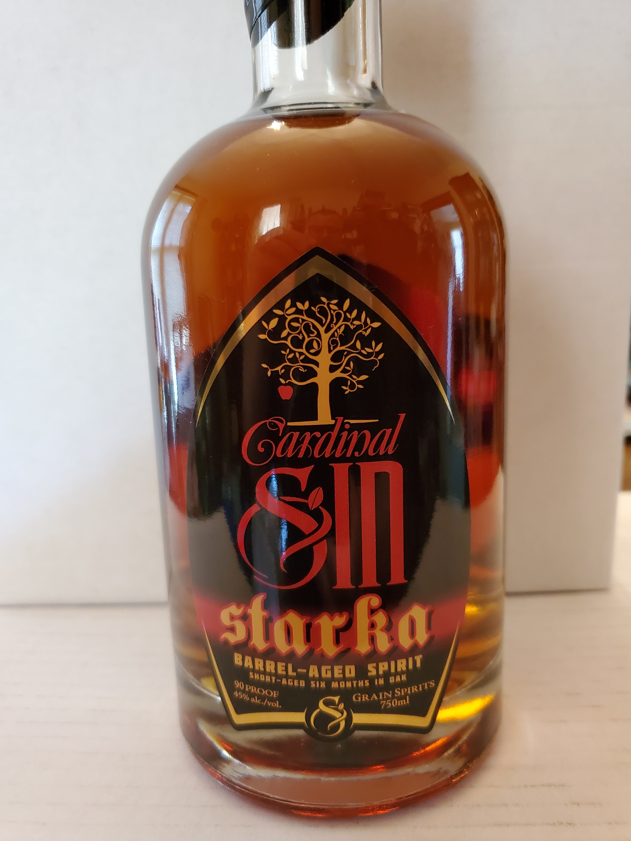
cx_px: 311
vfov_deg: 65.3
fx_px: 656
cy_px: 434
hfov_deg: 51.3
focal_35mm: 27
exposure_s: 1/40
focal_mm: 4.3
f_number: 1.5
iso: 500
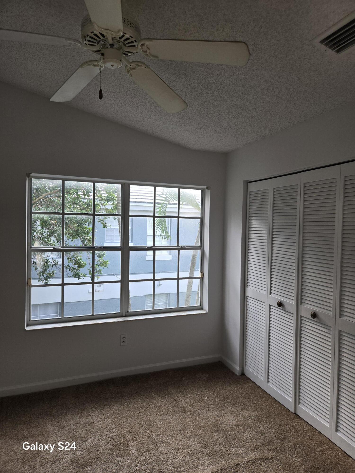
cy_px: 236
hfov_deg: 58.9
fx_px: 314
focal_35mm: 23
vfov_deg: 73.9
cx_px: 178
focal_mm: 5.4
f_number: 1.8
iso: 32
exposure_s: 1/120
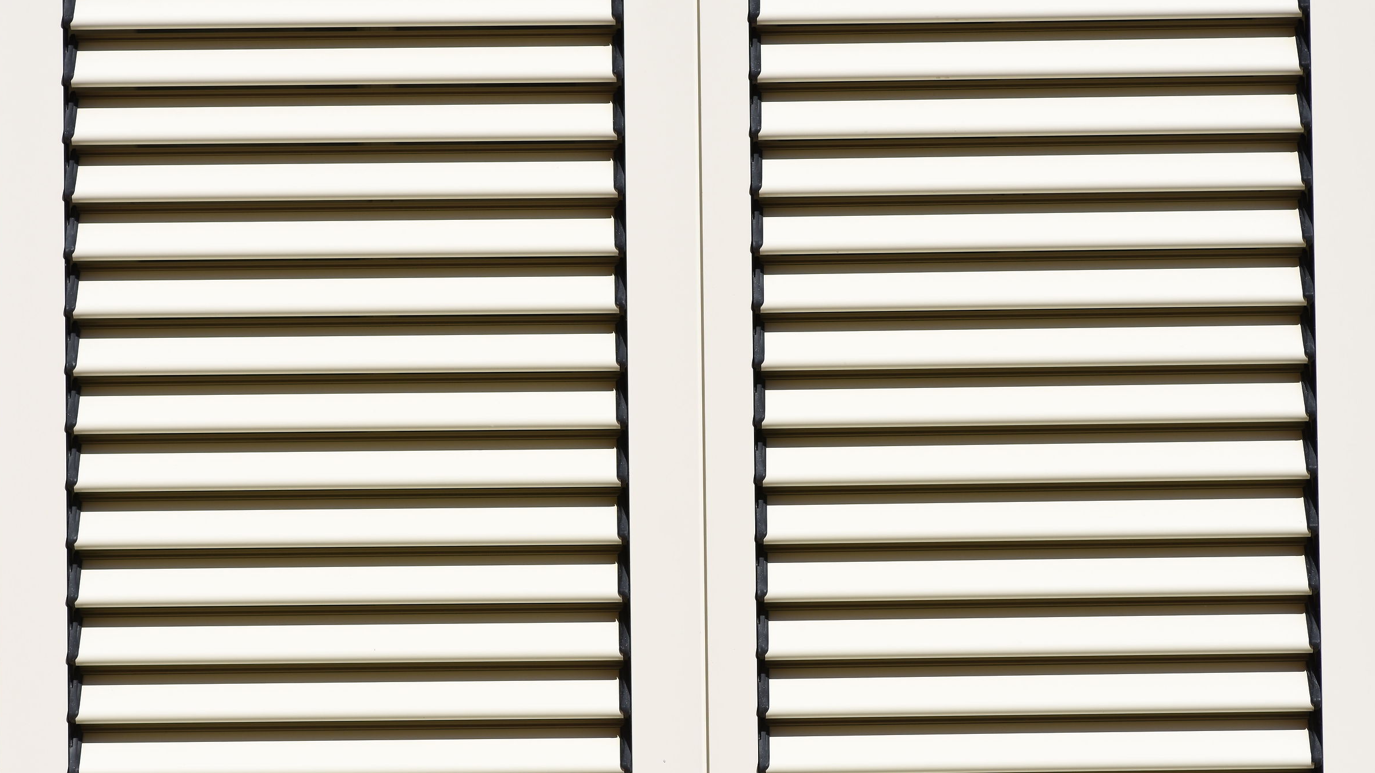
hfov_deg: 13.6
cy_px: 441
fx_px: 5761
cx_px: 684
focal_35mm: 158
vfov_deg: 7.7
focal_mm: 100
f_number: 5.6
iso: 100
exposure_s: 1/1000
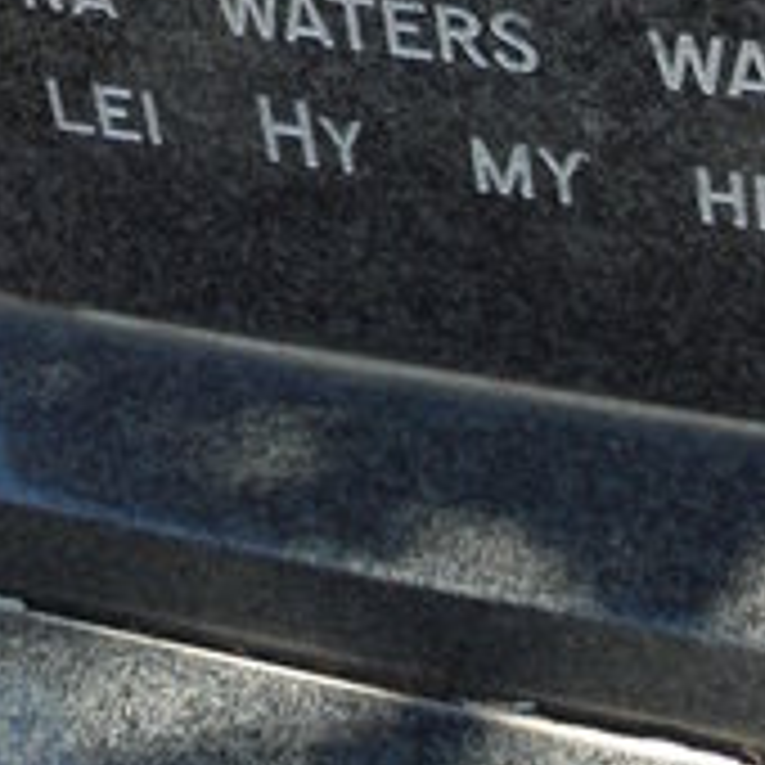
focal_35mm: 108
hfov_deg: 16.1
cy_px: -792
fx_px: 2700
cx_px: 369
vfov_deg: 13.6
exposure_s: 1/60
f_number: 3.2
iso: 64
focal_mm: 4.6
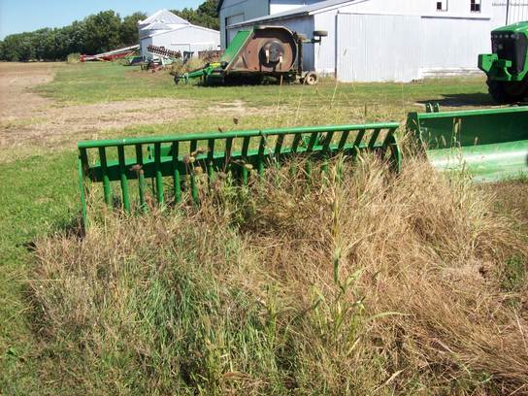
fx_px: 549
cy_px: 198
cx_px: 264
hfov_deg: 51.4
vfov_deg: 39.7
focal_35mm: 36
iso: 80
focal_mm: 6
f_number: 4.8
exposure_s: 1/383
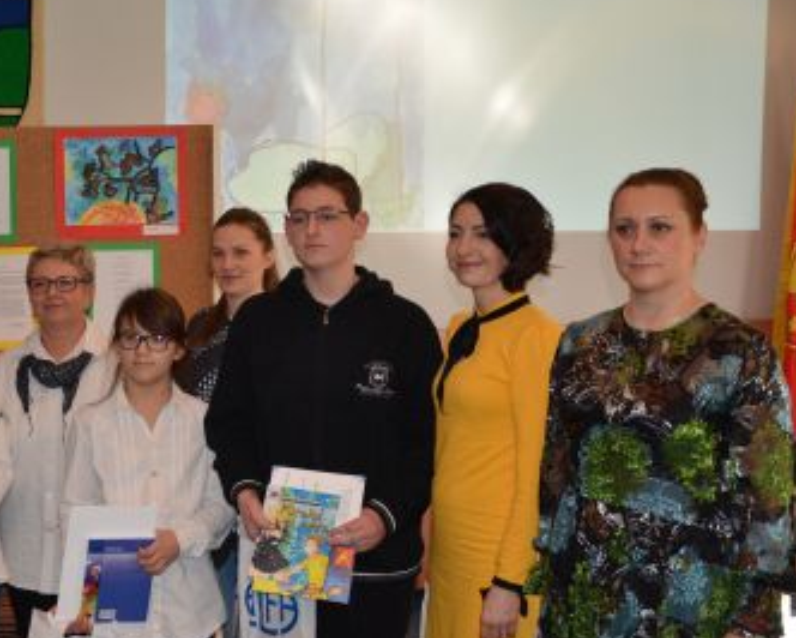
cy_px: 357
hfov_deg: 30.6
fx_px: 1414
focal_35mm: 60
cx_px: 153
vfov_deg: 25.4
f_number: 3.8
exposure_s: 1/100
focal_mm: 24
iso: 640
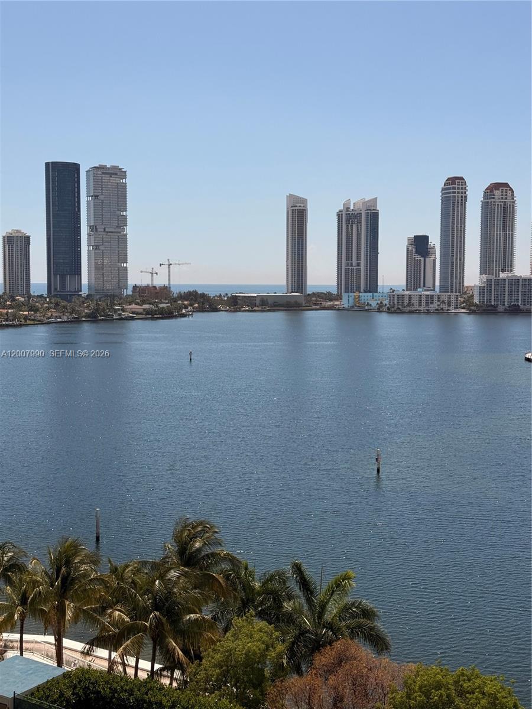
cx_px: 266
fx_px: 984
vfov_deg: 39.7
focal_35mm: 48
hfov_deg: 30.3
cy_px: 354
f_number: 1.78
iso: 80
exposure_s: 1/7143
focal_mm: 6.76
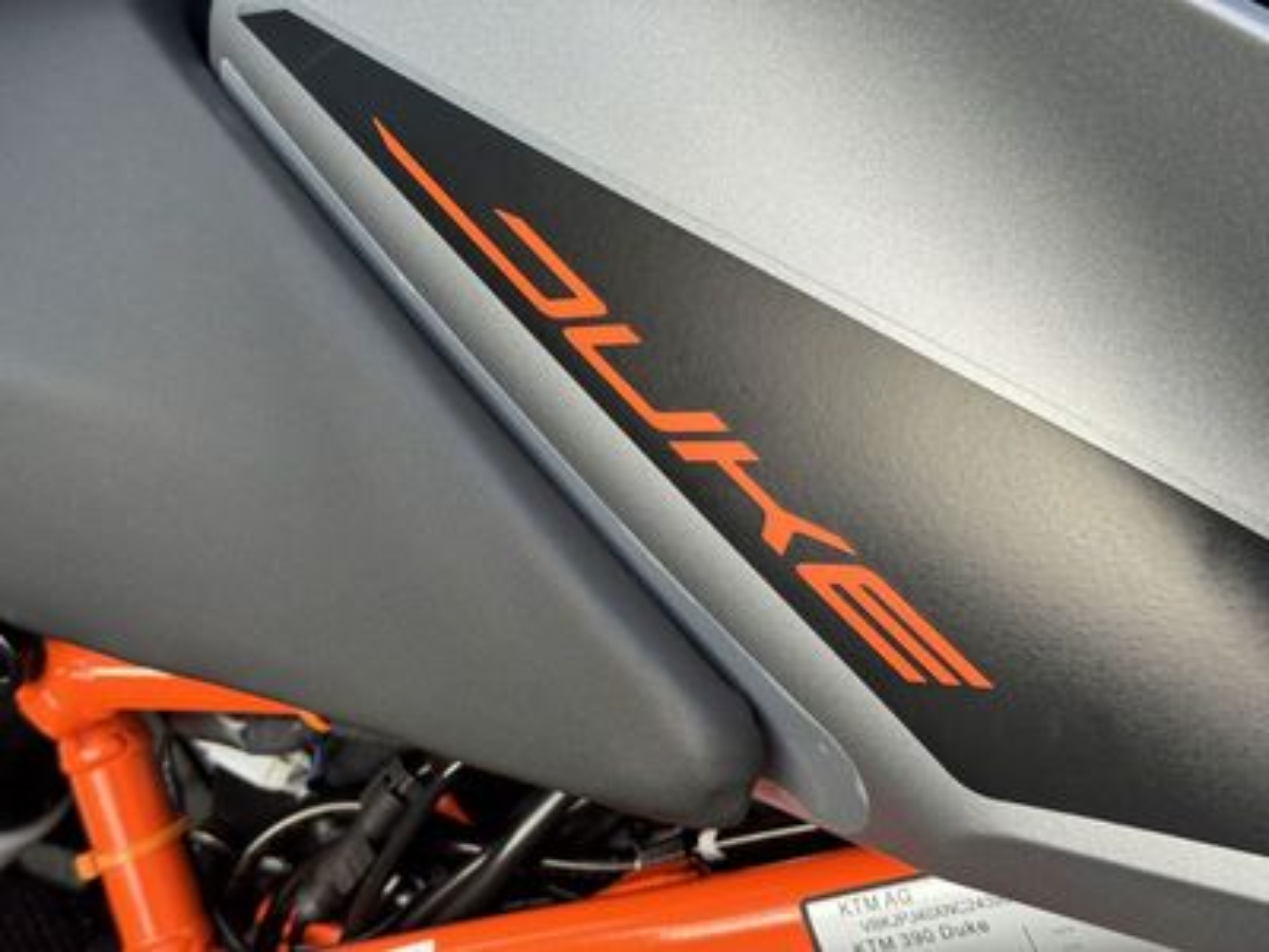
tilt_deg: -39.8
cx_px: 634
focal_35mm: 48
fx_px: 1760
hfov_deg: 39.7
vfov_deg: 30.3
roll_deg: -1.7
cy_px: 476
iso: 64
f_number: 1.78
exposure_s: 1/420
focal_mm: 6.76
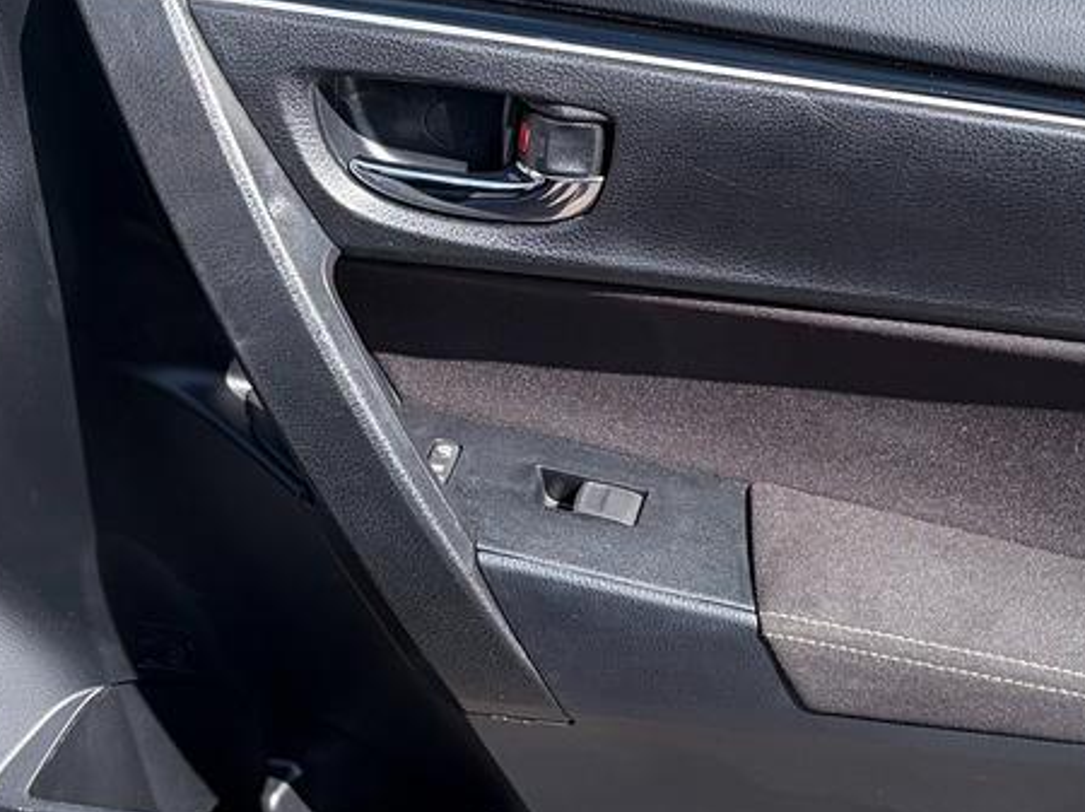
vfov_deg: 19.9
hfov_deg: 26.3
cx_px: 658
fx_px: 2318
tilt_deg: -34.0
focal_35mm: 74
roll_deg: -1.3
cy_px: 323
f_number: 1.6
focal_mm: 5.96
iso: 50
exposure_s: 1/840
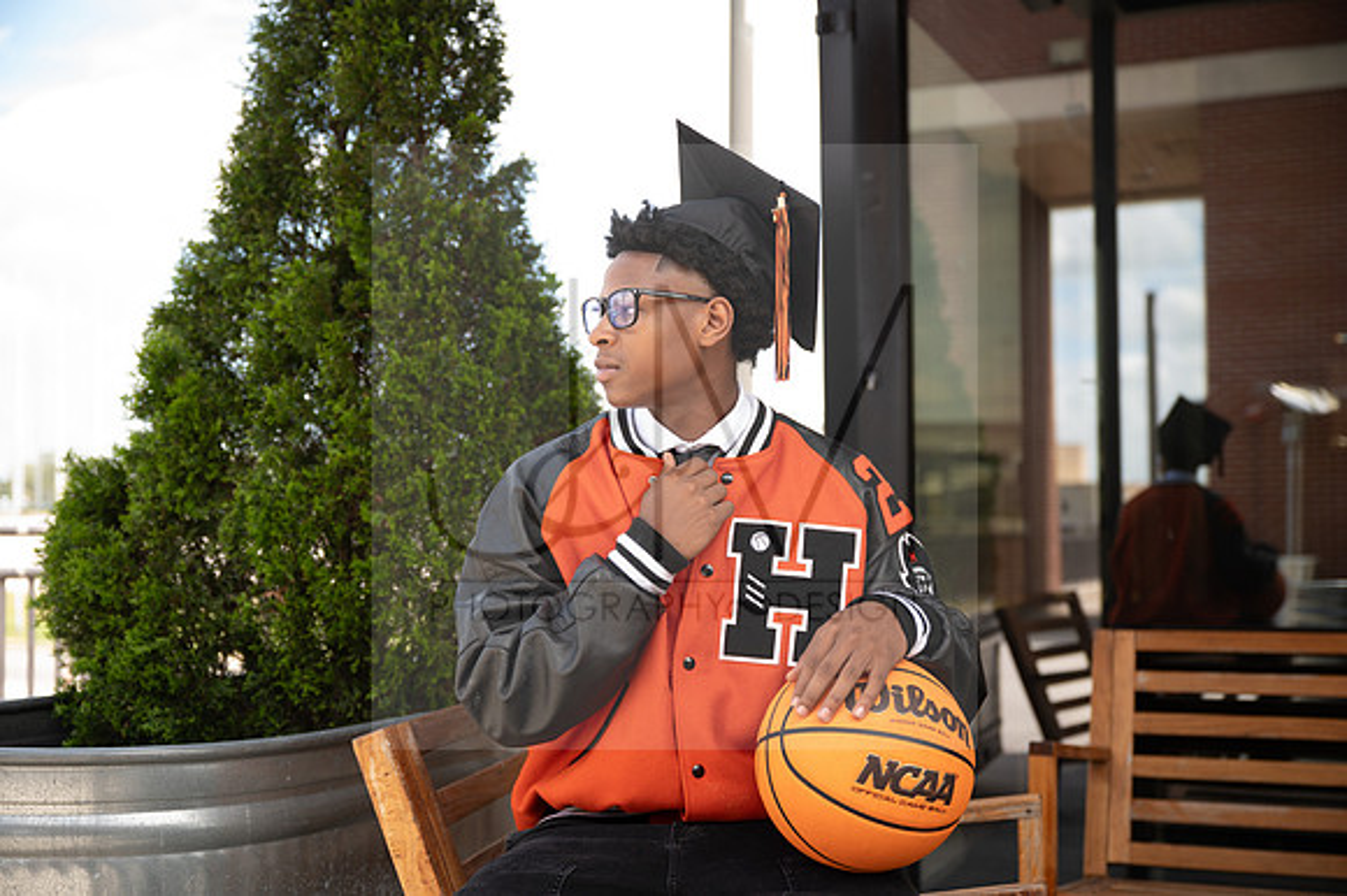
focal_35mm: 44
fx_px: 1645
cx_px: 674
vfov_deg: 30.5
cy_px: 448
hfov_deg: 44.5
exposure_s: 1/200
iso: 50
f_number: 2.8
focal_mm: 44
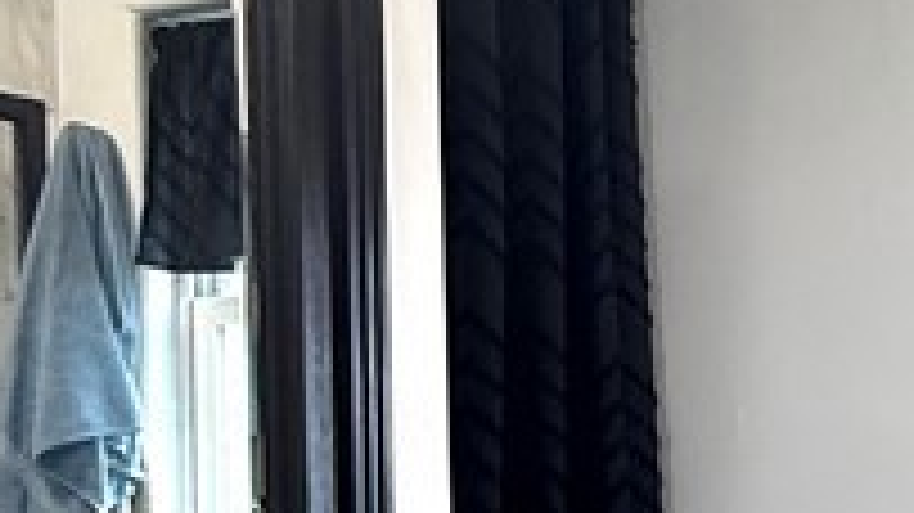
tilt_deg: -4.1
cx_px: 774
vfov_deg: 15.1
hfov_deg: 26.8
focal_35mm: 77
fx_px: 1865
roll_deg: +0.4
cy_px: 616
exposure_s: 1/120
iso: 100
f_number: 2.2
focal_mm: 2.22
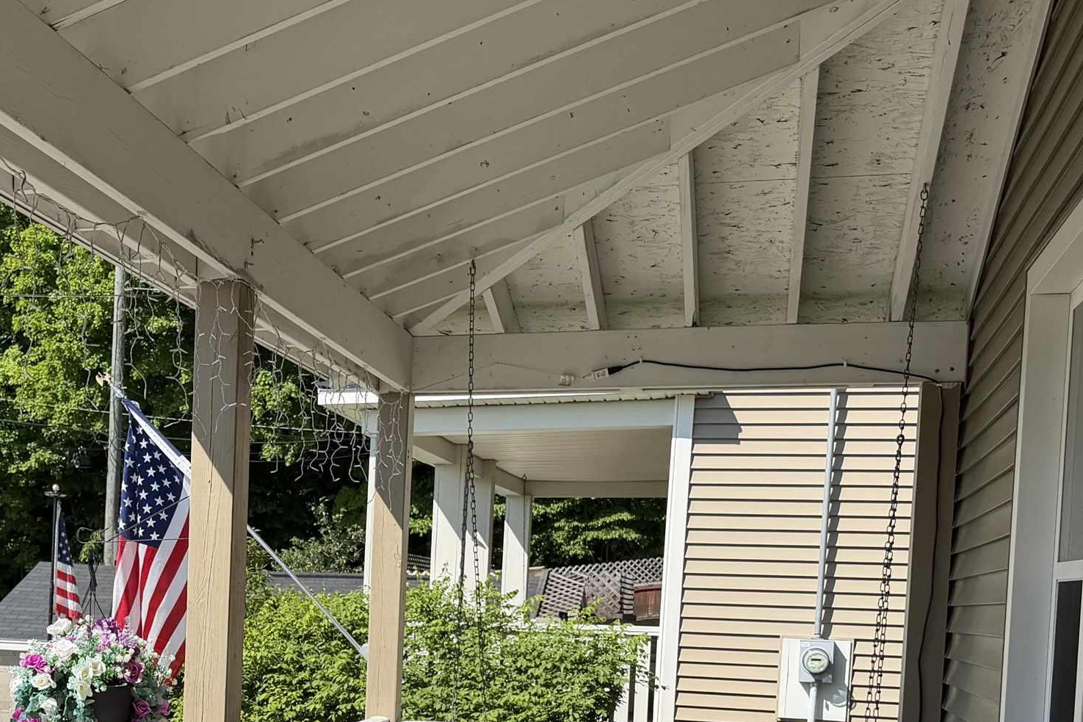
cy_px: 721
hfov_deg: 37.2
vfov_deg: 24.8
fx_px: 1564
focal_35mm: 52
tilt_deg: -4.1
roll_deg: -1.4
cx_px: 266
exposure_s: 1/4167
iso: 80
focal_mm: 6.76
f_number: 1.78
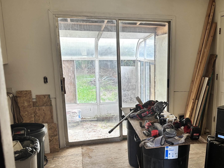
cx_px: 154
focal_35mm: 37
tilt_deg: -12.6
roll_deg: -0.6
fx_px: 239
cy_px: 102
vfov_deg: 38.5
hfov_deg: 49.1
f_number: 1.6
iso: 100
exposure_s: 1/120
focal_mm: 5.96
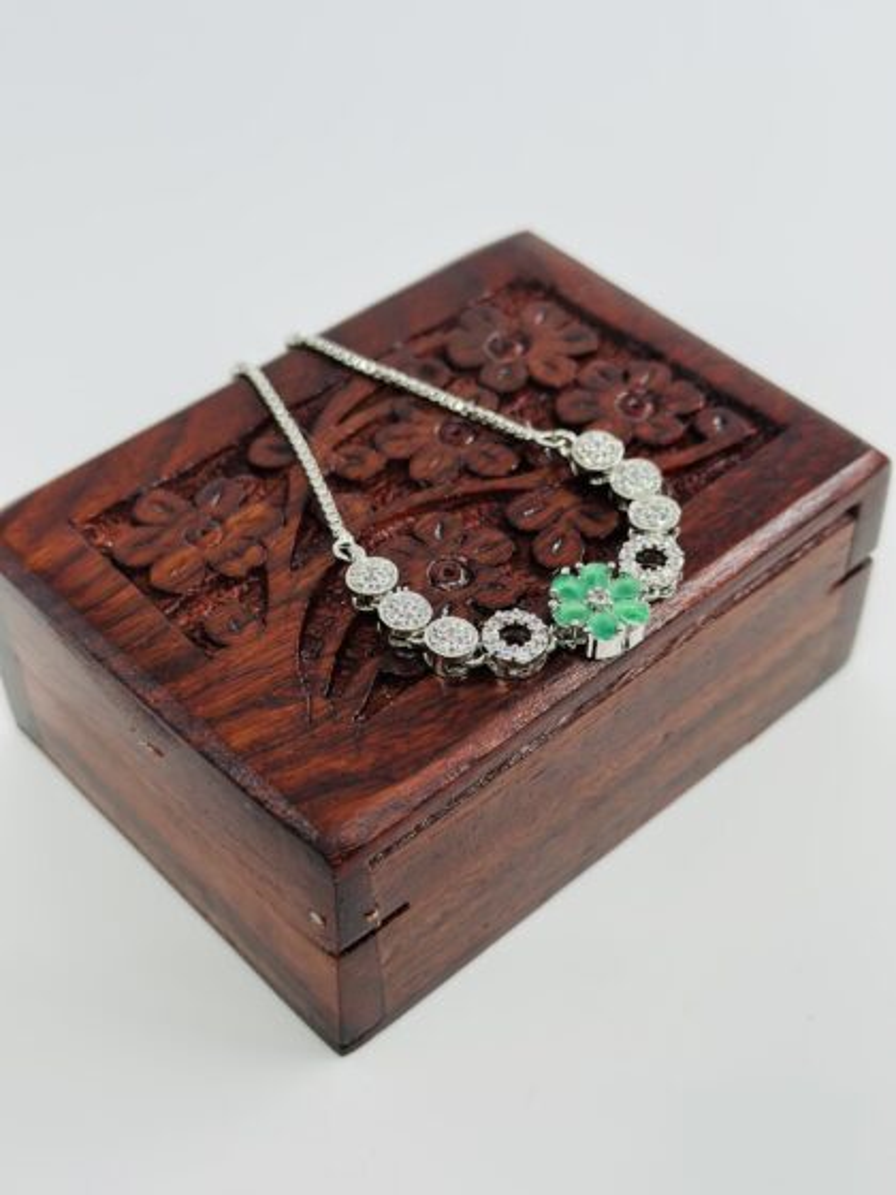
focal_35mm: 48
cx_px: 448
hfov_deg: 30.3
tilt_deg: -46.3
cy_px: 598
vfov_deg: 39.7
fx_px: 1657
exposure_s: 1/1227
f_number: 1.78
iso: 80
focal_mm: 6.86
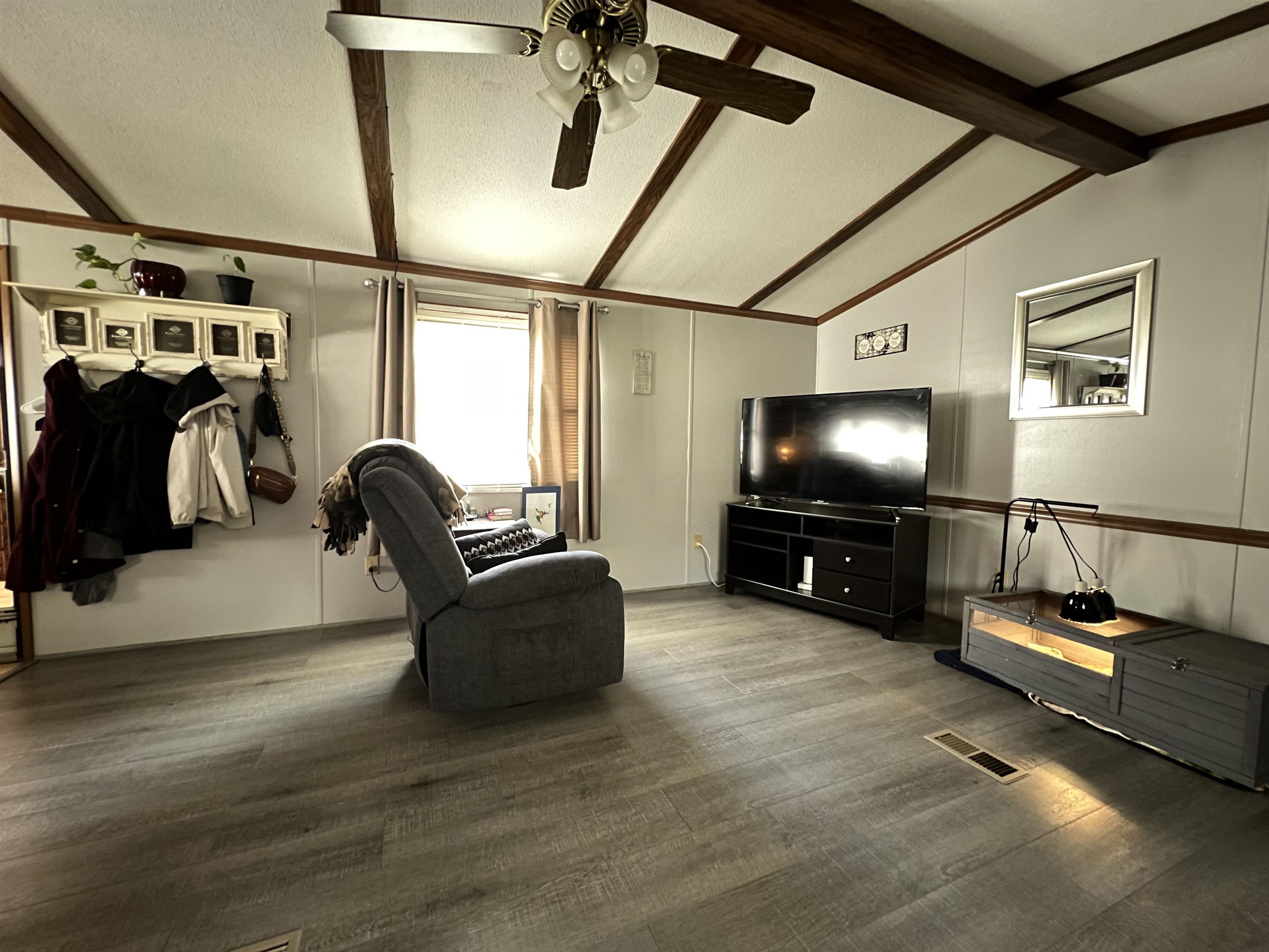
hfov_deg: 106.2
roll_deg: -1.1
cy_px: 476
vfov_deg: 89.9
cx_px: 634
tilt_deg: -5.2
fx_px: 477
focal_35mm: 13
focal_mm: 1.57
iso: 200
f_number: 1.8
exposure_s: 1/15
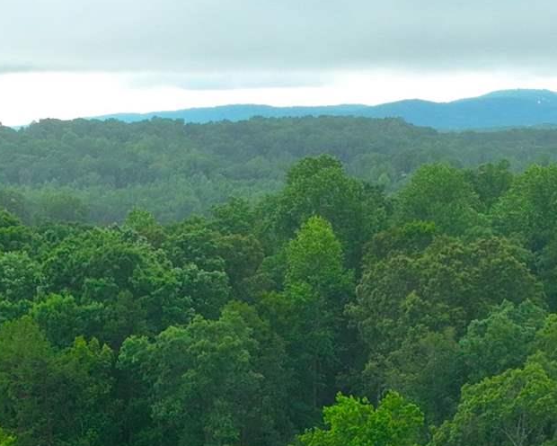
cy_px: 857
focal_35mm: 116
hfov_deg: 16.5
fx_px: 1912
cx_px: 162
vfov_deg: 12.0
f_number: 2.8
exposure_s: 1/15
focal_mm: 12.29
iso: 120
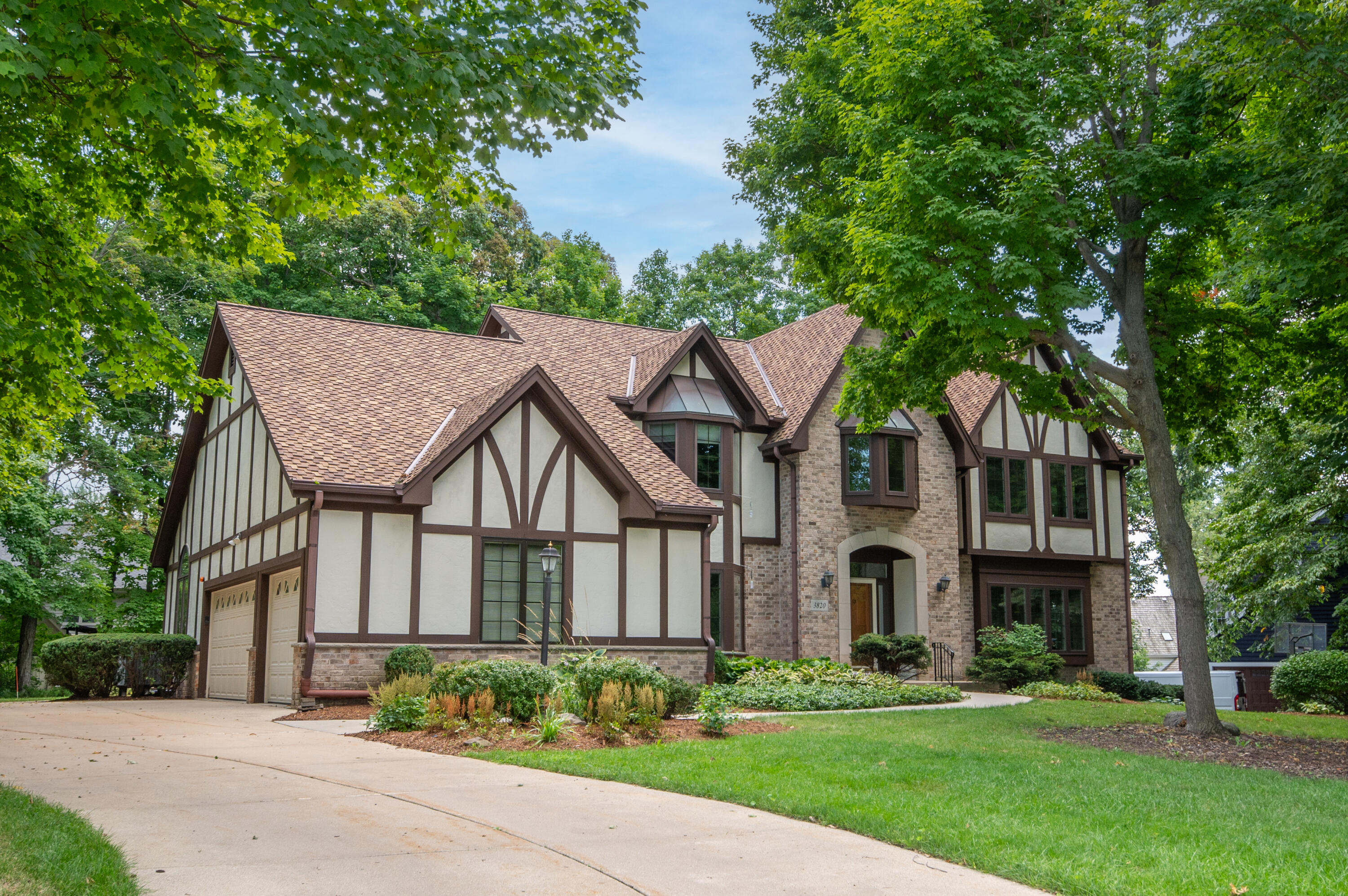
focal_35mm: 36
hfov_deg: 53.2
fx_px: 1347
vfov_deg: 36.8
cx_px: 674
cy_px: 448
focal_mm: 24
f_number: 8
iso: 320
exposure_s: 1/160
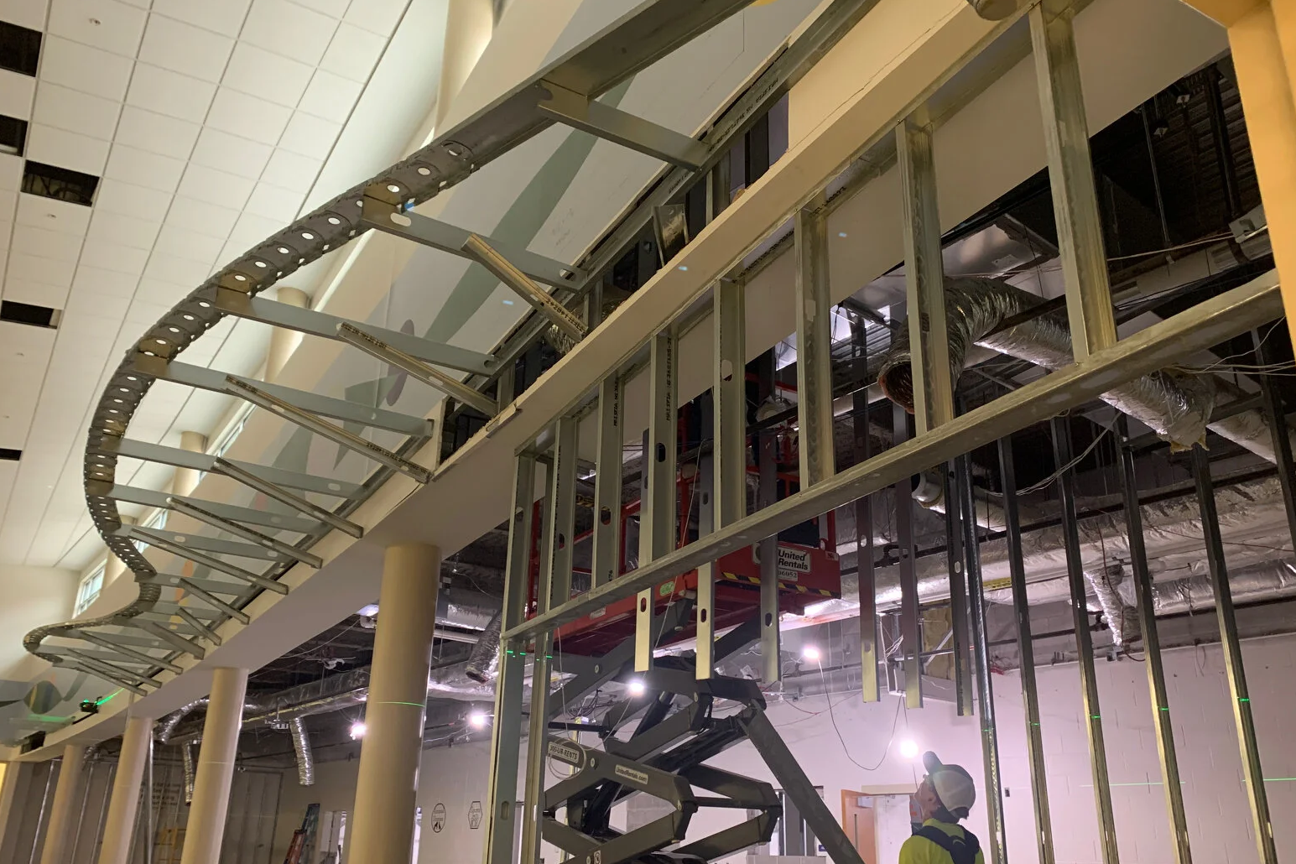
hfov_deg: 65.5
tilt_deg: +19.2
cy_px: 496
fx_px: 1008
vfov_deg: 46.3
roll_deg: -1.0
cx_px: 641
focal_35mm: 28
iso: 320
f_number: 1.8
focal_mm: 4.25
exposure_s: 1/30
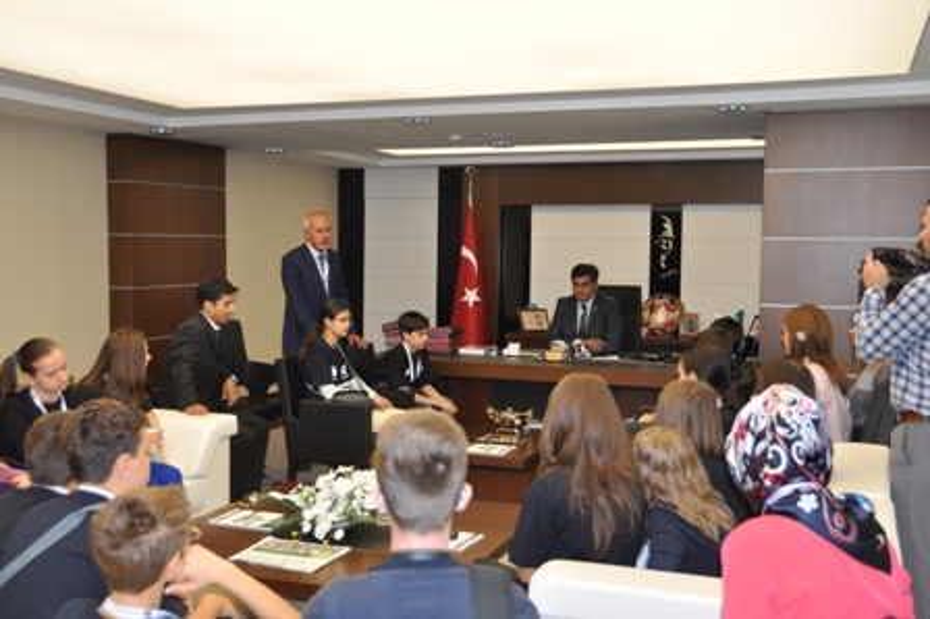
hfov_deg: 49.6
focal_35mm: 39
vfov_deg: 34.2
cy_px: 310
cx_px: 465
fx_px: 1007
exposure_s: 1/200
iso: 220
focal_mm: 26
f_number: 4
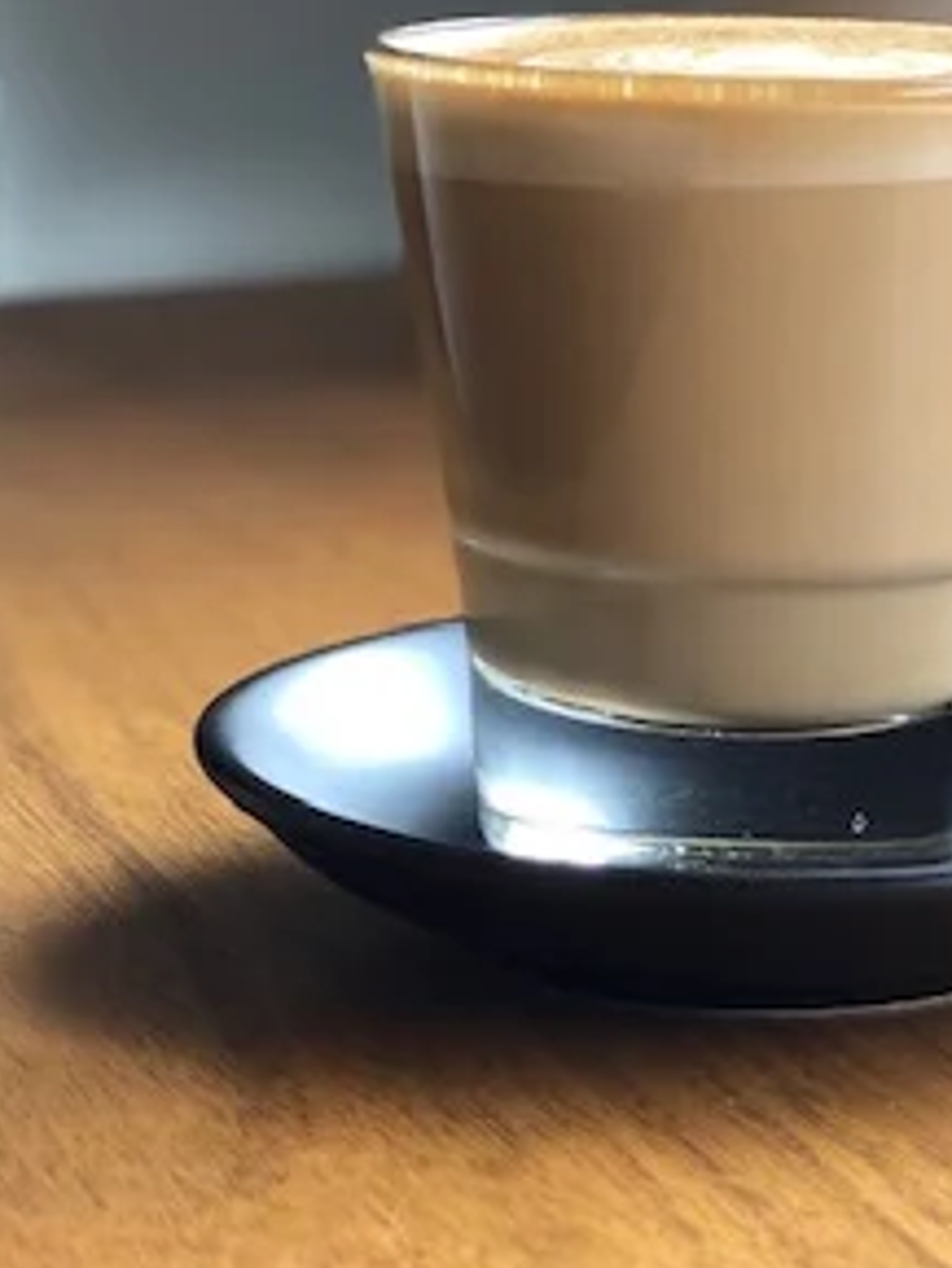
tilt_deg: -3.2
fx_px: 4214
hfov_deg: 12.9
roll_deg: +1.5
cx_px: 447
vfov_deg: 16.6
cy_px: -92
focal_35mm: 115
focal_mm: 6
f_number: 2.4
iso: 25
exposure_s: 1/50
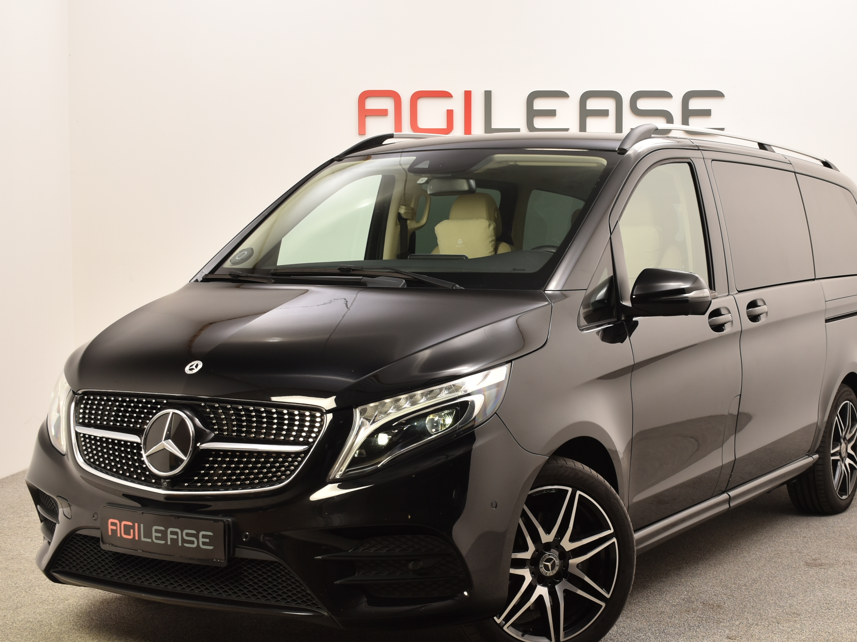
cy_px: 363
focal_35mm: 57
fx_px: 1411
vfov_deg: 25.6
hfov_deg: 33.6
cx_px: 545
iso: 100
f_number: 7.1
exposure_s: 1/200
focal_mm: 26
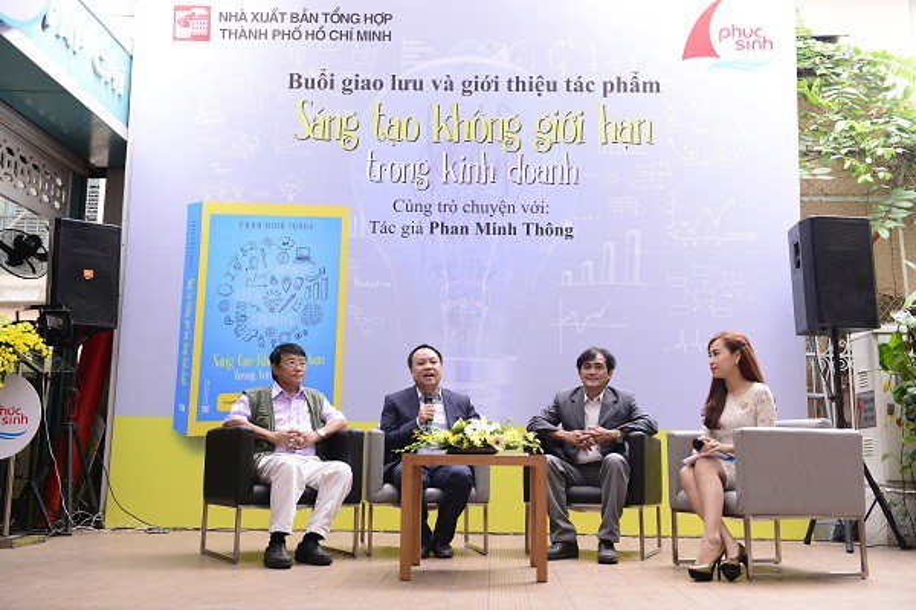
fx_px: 916
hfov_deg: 53.1
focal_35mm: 36
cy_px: 305
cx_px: 458
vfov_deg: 36.9
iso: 640
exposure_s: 1/100
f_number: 5
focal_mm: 36
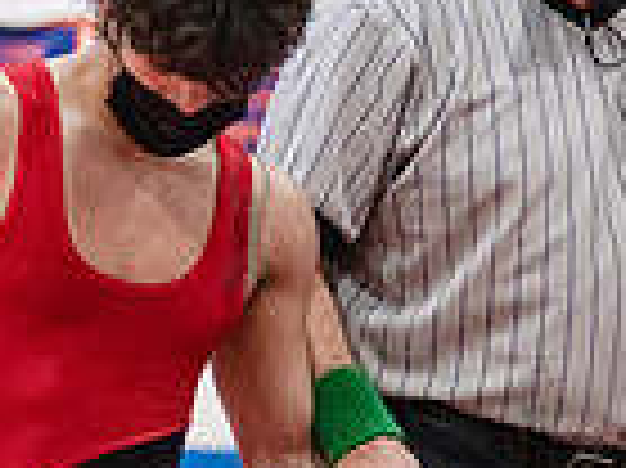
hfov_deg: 5.7
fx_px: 6234
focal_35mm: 345
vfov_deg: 4.3
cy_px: 214
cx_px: 1117
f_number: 3.5
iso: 4000
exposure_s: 1/400
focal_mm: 86
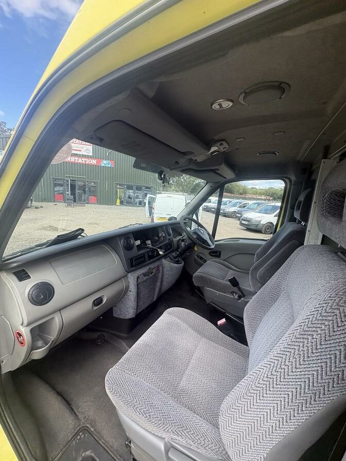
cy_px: 230
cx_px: 173
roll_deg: -1.7
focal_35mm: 14
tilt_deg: -11.5
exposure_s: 1/344
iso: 64
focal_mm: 2.22
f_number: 2.2
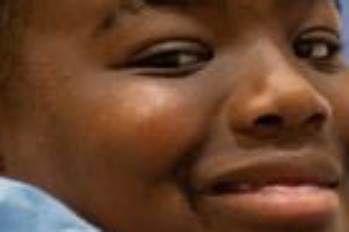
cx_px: 379
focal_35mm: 518
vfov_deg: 2.7
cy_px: 313
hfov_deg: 4.0
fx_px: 5021
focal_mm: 70
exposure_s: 1/125
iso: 800
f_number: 2.8
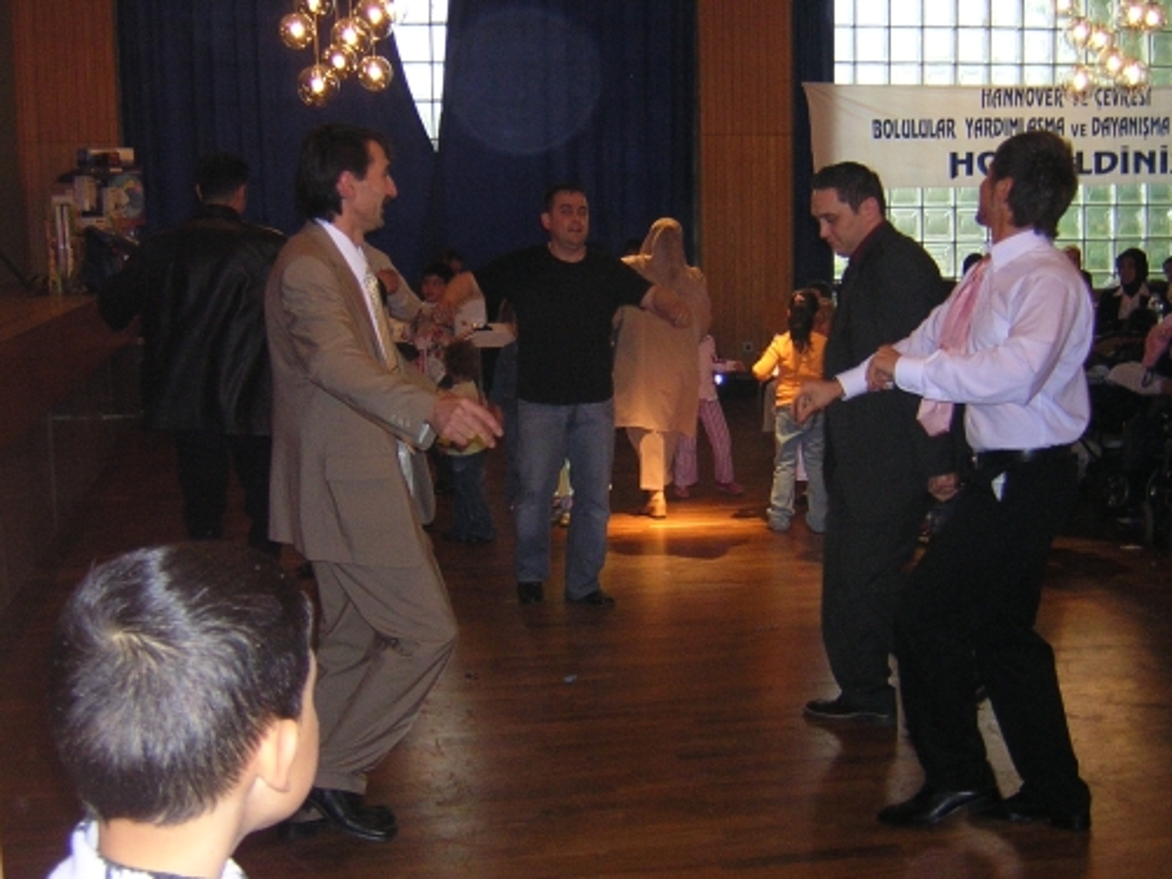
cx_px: 586
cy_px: 440
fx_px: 1591
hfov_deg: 40.4
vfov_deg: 30.9
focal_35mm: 47
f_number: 2.9
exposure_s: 1/60.1
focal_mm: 6.1
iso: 400
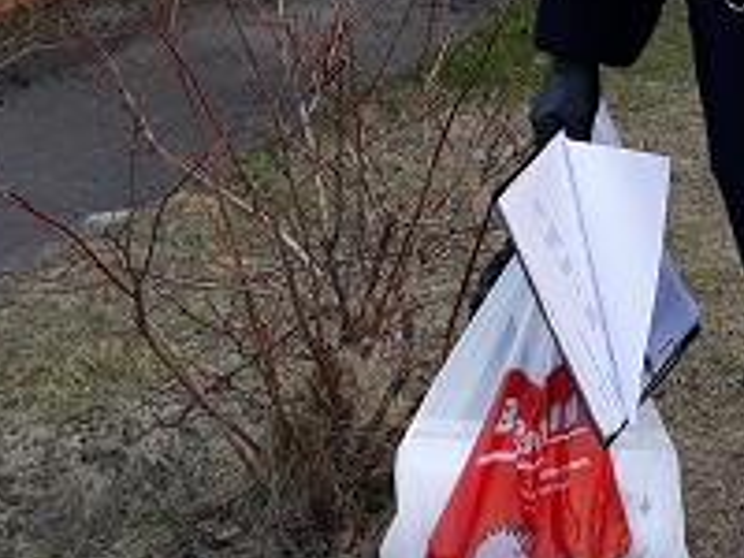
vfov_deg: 13.2
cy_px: -160
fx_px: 2321
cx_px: 986
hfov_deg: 17.1
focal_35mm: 108
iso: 40
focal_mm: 3.71
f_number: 1.7
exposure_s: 1/265
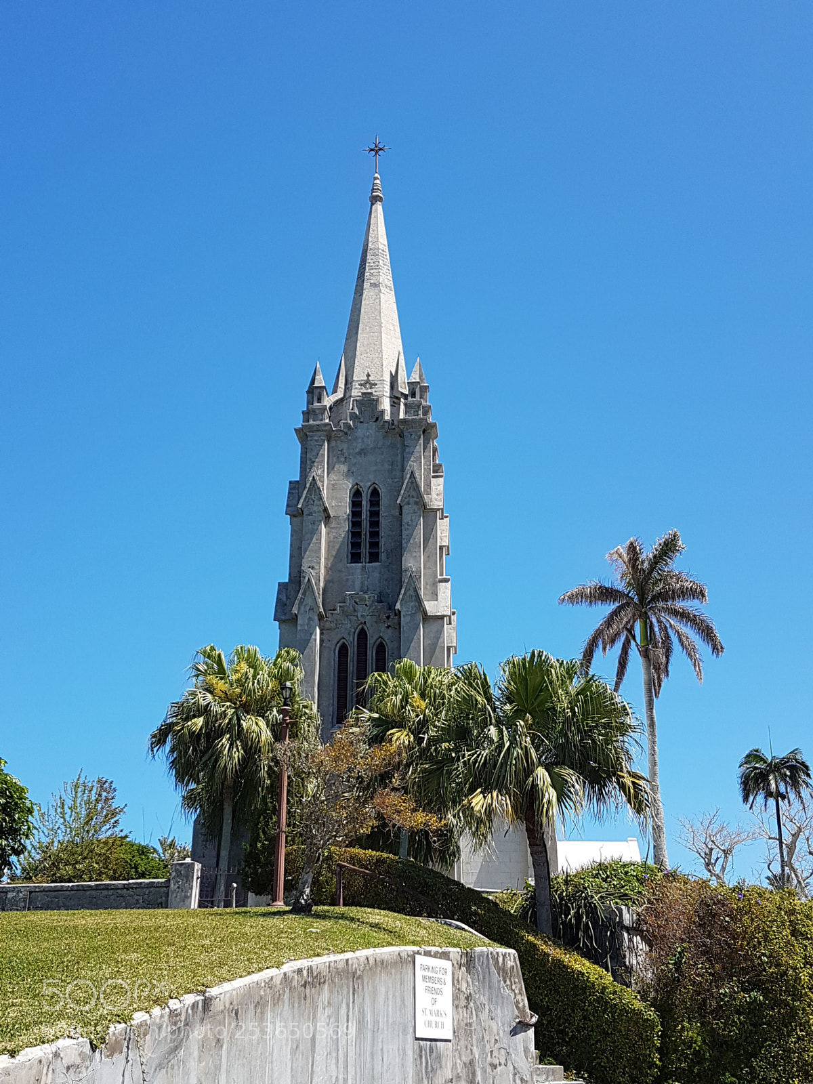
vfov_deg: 67.3
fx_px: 814
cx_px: 406
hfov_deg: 53.1
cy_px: 542
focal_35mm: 26
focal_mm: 4.2
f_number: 1.7
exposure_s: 1/1896
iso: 40
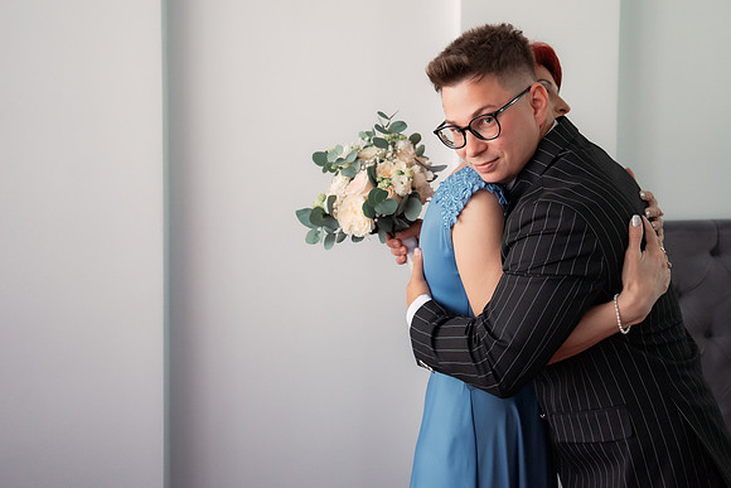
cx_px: 490
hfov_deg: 47.3
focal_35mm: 40
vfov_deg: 32.9
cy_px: 161
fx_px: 819
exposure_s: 1/160
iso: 1600
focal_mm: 30
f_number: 2.8
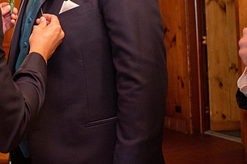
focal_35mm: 83
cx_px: 17
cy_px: -4
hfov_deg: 23.7
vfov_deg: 16.1
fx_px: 569
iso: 1600
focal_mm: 25
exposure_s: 1/60
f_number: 4
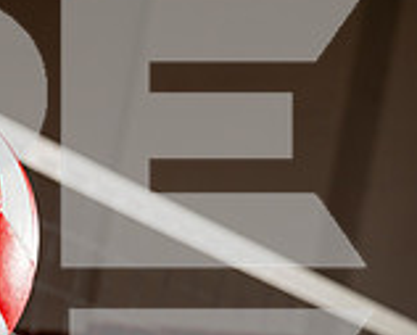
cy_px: 450
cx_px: -298
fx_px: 2015
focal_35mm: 163
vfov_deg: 9.3
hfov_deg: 11.1
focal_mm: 46
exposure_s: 1/250
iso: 100
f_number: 5.6
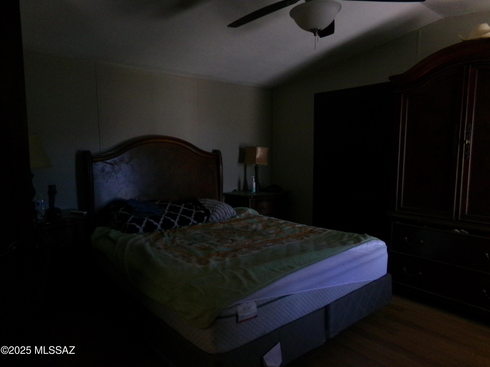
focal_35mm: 24
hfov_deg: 71.6
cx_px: 245
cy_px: 184
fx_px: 340
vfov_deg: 56.8
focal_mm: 4.3
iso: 800
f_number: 3.7
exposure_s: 1/60
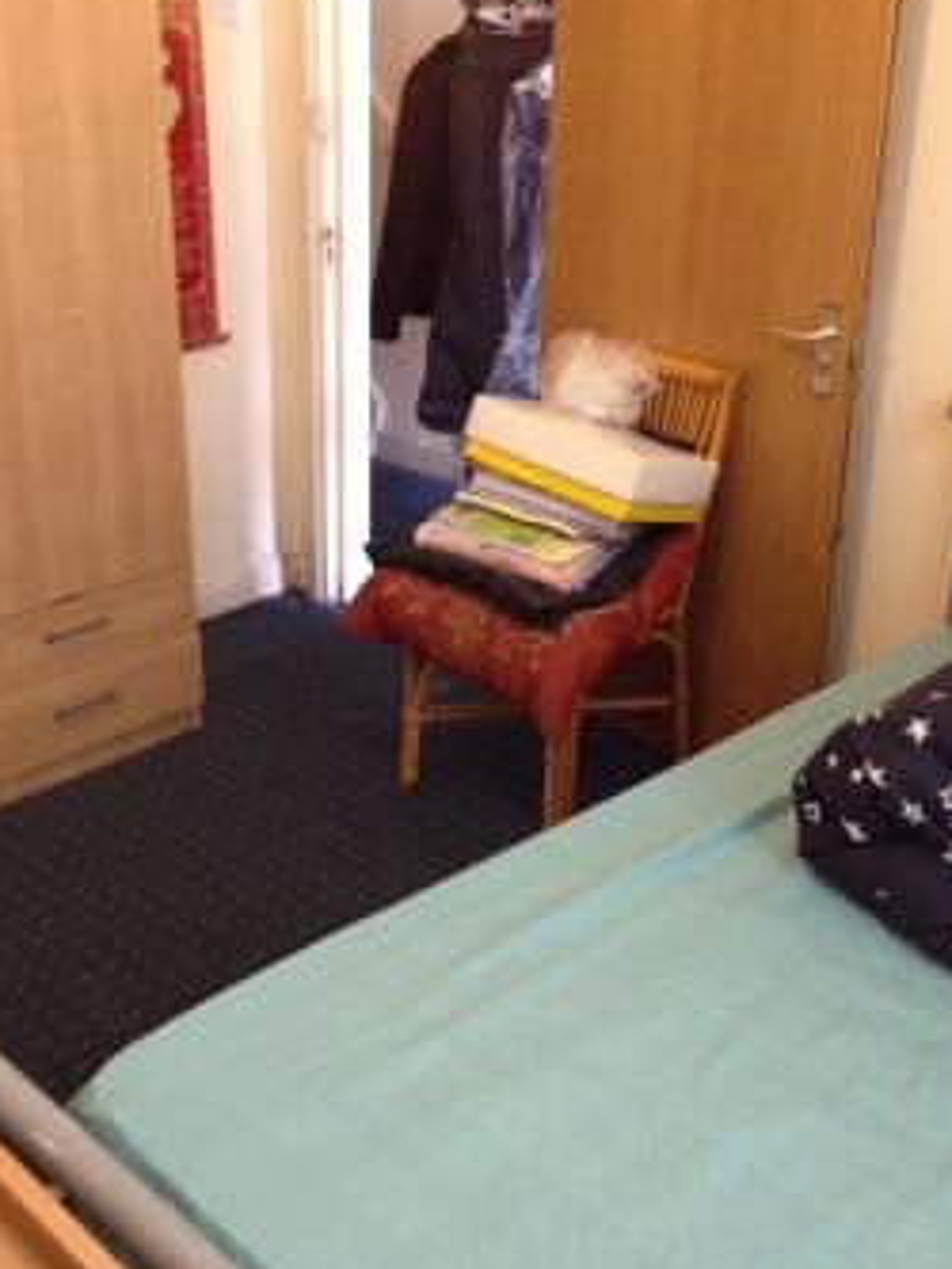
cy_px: 623
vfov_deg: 41.2
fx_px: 1686
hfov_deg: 31.4
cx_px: 343
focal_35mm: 46
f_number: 2.4
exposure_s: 1/20
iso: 250
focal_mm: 4.28
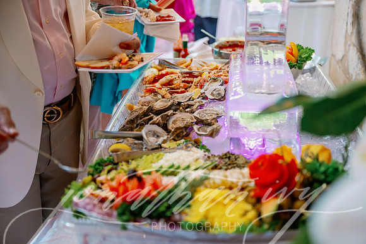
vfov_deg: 26.5
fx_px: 519
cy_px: 122
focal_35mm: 51
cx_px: 183
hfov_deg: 38.9
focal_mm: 51
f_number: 2.8
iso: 1600
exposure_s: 1/100
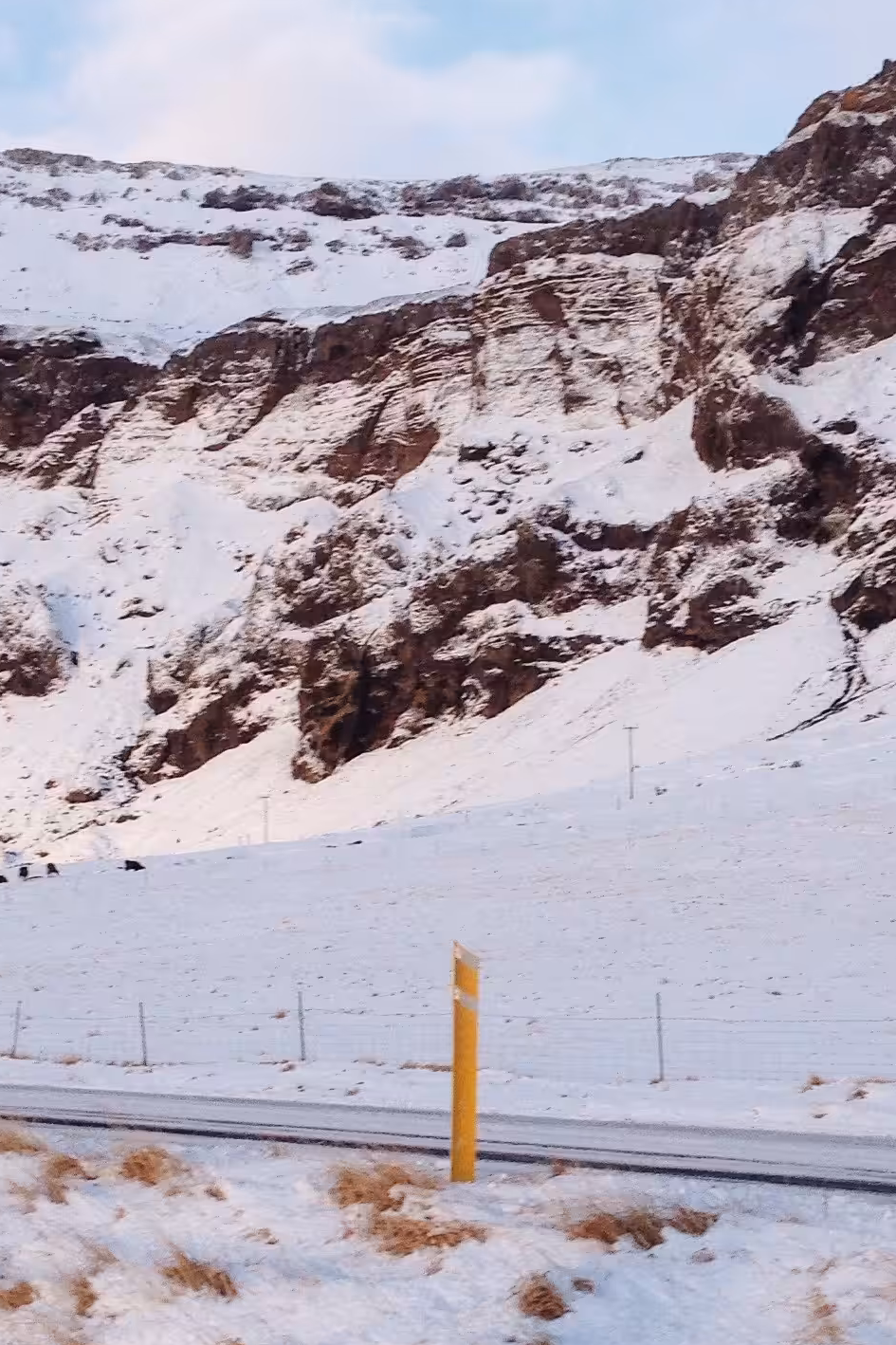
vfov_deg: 25.5
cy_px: 901
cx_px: 480
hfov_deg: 17.3
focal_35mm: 79
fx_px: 2950
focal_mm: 4.12
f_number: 2.4
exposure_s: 1/364
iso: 50
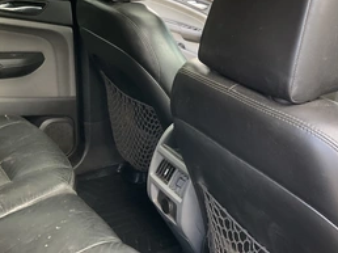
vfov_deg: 31.6
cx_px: 236
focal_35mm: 45
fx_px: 439
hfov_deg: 41.3
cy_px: 63
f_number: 1.8
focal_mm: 3
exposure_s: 1/122
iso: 64
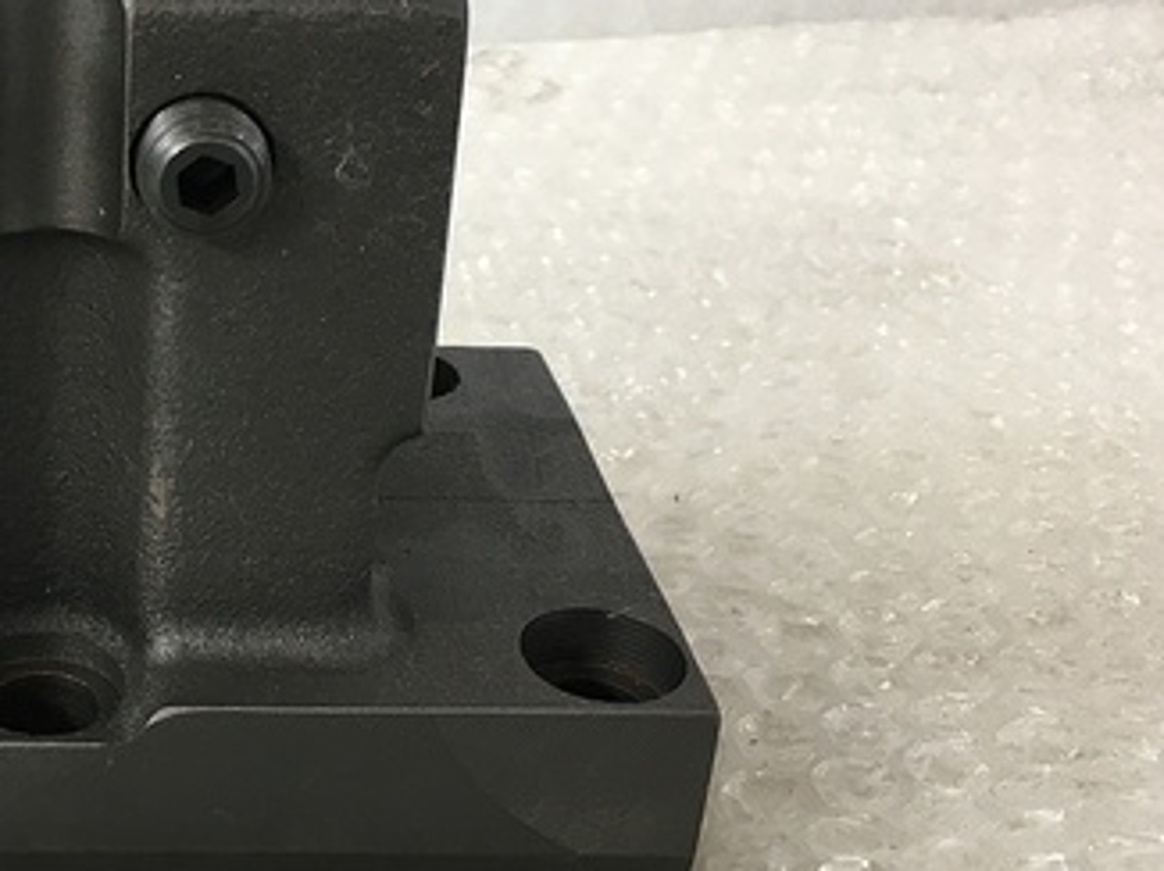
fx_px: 1915
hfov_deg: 31.9
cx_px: 86
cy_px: 361
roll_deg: +0.0
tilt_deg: -23.7
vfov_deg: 25.6
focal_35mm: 57
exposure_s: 1/30
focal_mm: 4.15
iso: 32
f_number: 2.2
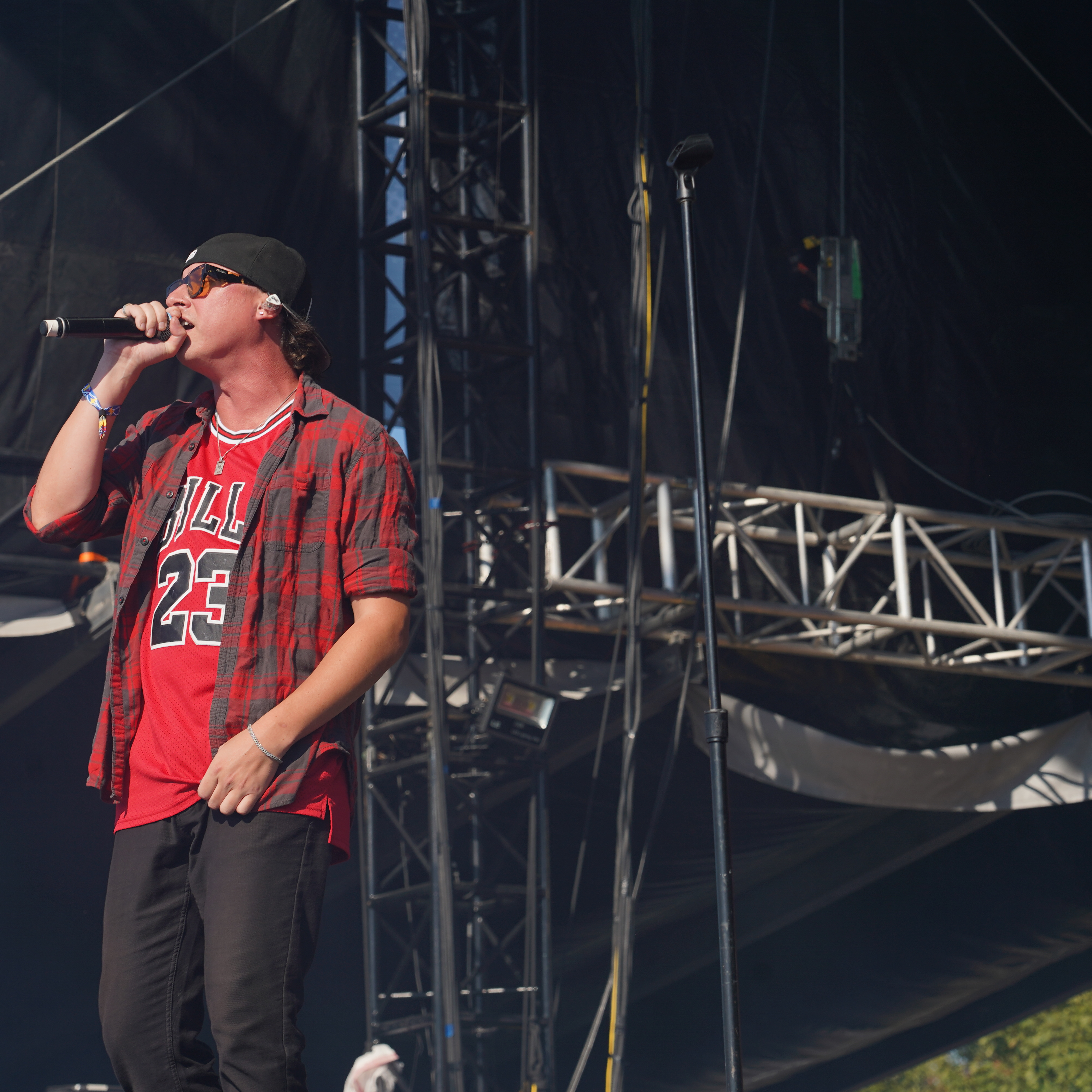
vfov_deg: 13.0
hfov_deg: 13.0
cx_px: 398
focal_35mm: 134
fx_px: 4783
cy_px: 546
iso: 100
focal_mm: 105
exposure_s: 1/400
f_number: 7.1
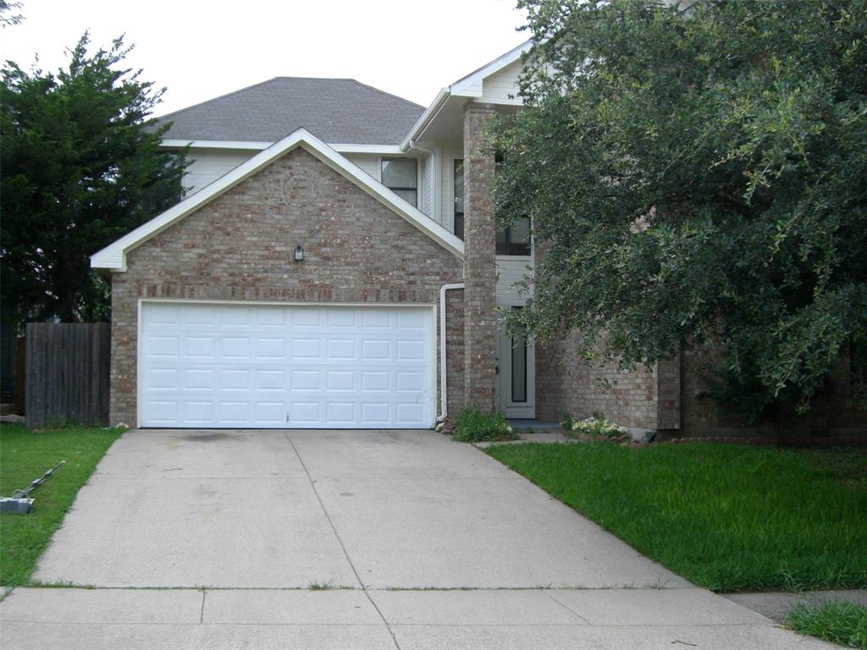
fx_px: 1177
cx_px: 434
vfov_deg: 30.9
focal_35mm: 47
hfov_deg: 40.4
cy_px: 325
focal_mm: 7.6
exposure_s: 1/250
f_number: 3
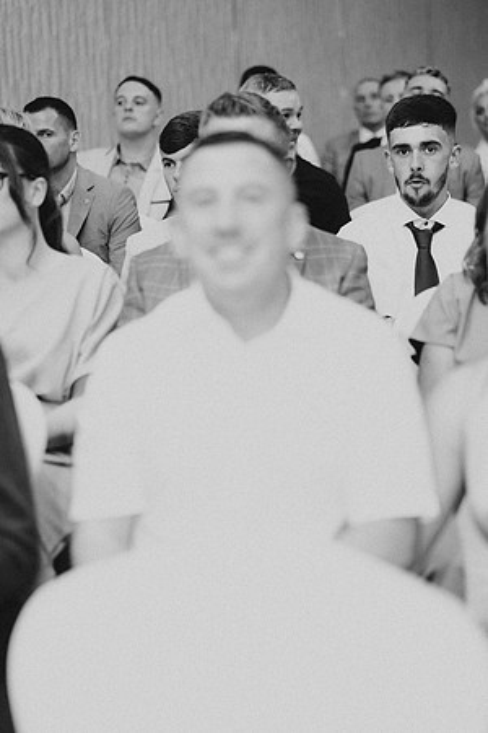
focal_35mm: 85
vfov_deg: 23.9
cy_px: 366
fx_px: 1728
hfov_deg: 16.1
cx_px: 244
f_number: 2.2
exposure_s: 1/200
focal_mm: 85
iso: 1250
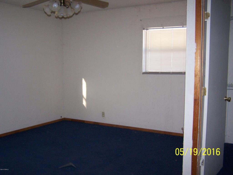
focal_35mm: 38
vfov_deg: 37.7
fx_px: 256
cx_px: 116
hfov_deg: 49.0
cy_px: 88
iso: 140
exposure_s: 1/60
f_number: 2.8
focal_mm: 6.3
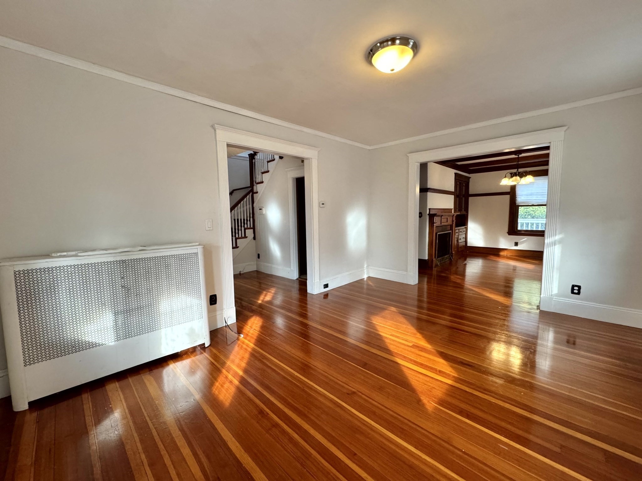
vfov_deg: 85.7
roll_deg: +1.1
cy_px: 240
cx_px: 321
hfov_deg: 102.1
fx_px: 260
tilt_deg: -6.5
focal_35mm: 14
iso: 250
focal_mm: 2.22
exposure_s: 1/120
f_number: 2.2
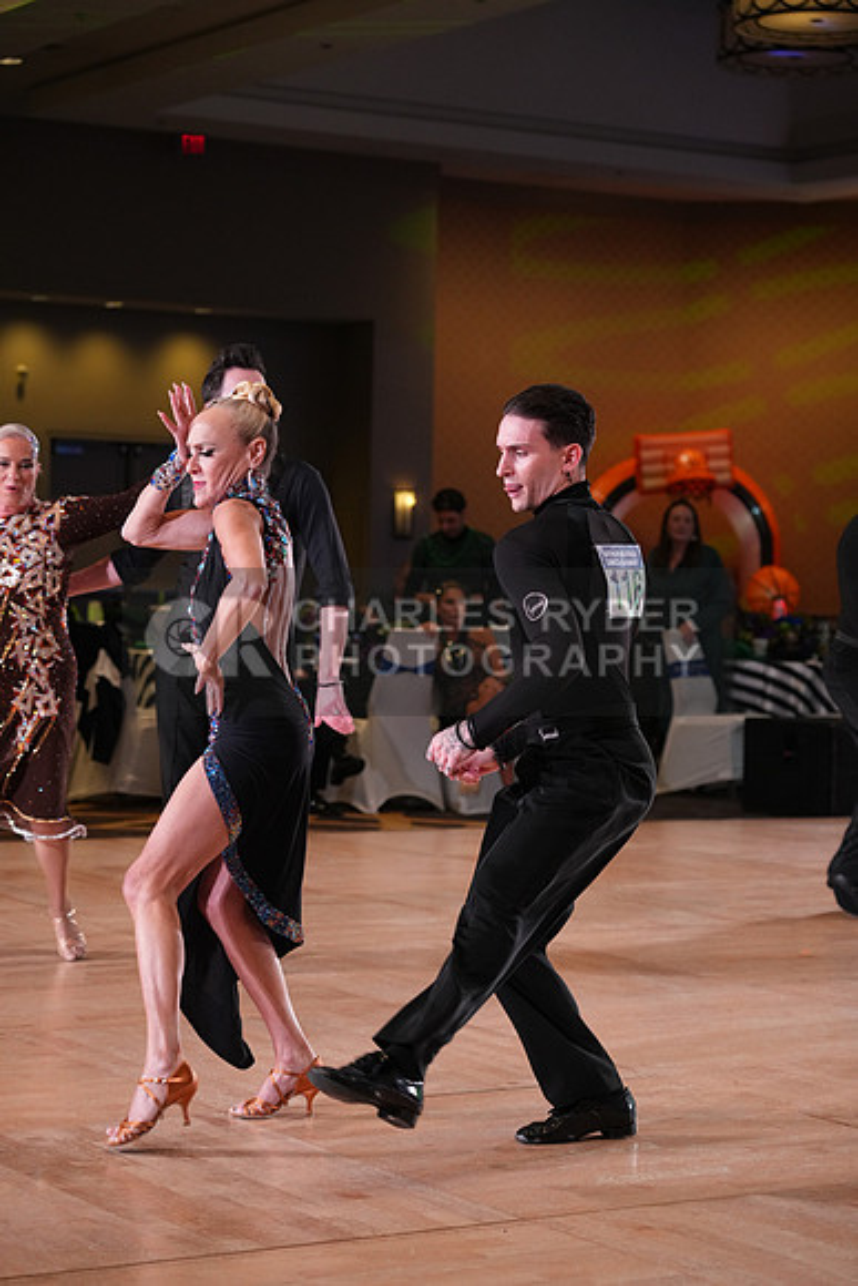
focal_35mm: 77
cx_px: 429
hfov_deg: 17.7
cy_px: 643
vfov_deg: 26.3
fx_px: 2751
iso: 2500
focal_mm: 77
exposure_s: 1/500
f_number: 4
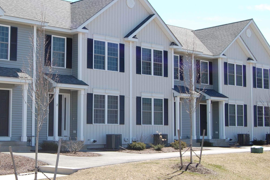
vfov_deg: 20.0
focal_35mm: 68
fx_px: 510
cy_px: 82
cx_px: 78
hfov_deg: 29.3
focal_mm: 30
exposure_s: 1/250
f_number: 8
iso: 200
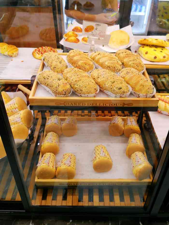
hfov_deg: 51.4
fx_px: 176
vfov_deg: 65.3
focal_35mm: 27
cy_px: 112
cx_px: 84
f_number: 1.6
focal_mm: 3.95
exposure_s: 1/50
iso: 64
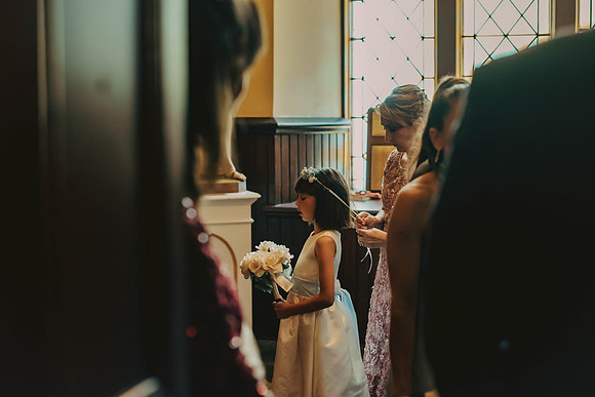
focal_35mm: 50
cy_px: 198
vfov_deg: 27.0
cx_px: 298
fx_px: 827
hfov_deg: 39.6
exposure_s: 1/160
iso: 1250
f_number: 2.2
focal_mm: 50
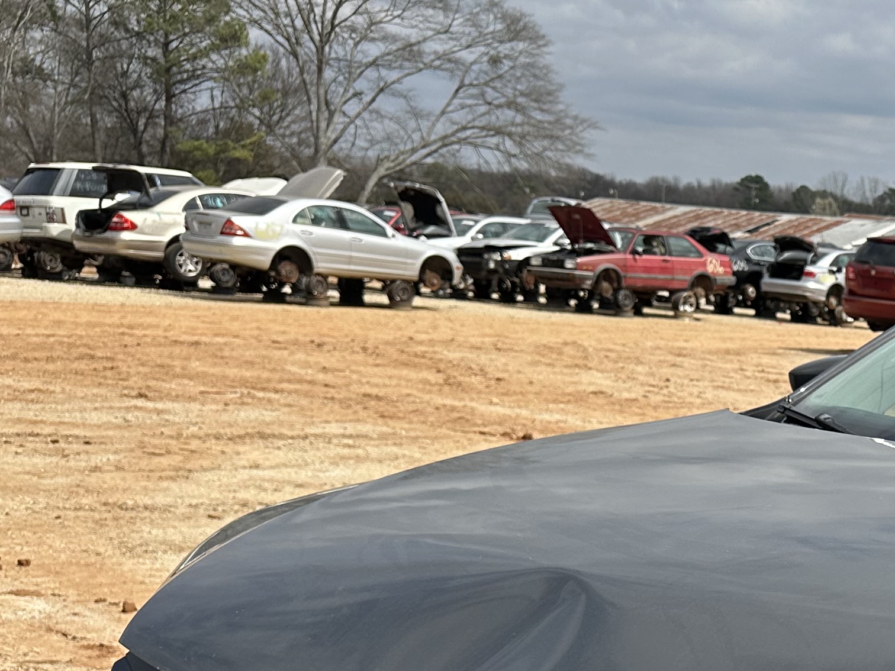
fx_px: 1655
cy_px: 714
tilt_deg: -15.3
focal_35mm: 64
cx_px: 1126
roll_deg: -4.7
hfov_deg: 26.3
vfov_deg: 21.9
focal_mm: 6.86
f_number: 1.78
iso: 80
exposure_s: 1/4545
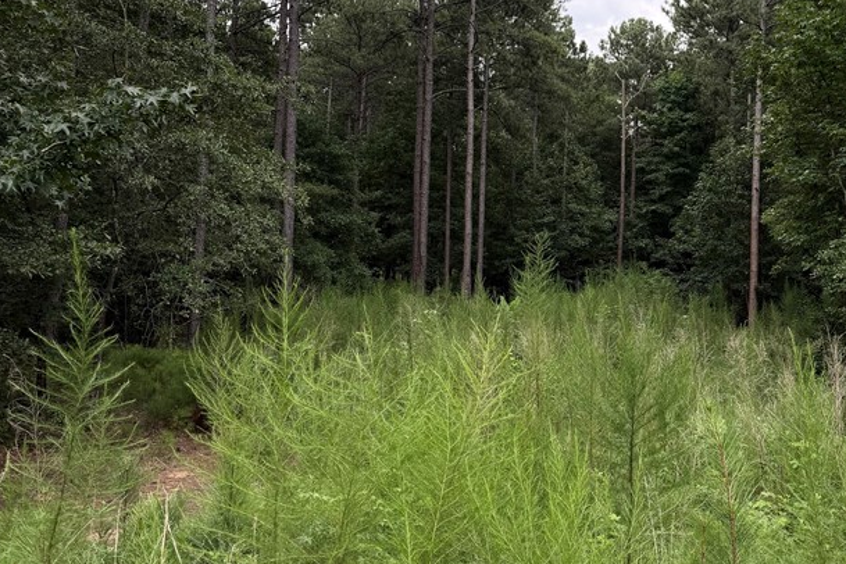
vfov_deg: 31.6
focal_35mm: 42
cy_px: 176
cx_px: 528
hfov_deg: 46.0
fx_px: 987
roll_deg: -1.0
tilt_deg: +3.9
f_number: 1.78
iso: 100
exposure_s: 1/555
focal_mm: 6.76
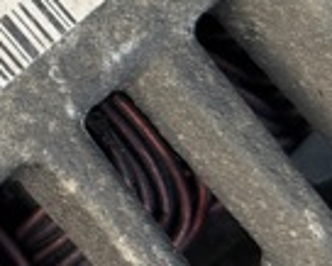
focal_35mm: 220
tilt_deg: -70.7
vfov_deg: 7.0
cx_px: -395
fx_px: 2163
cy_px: -87
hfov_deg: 8.2
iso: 250
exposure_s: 1/38
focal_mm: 6.76
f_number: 1.78
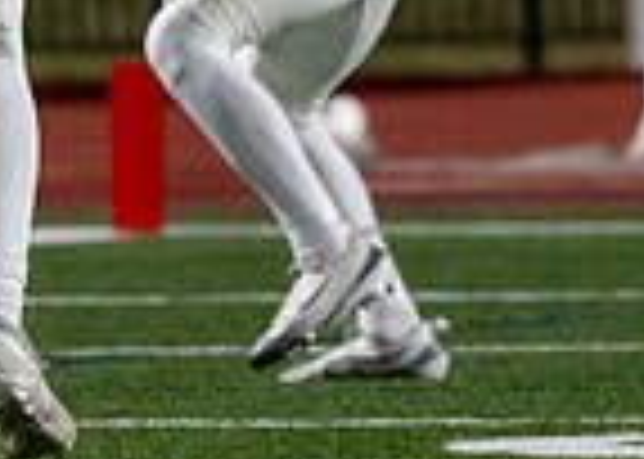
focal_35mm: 965
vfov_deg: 1.5
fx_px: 17642
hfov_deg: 2.1
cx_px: -329
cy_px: -811
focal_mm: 128
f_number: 2.8
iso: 1600
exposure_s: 1/1000
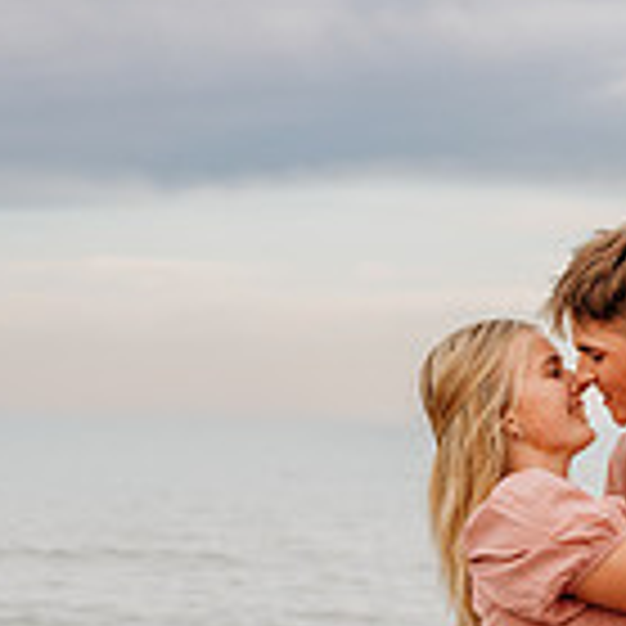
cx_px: 548
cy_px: 628
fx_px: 2762
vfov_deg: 12.8
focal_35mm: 135
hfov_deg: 12.8
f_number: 2.8
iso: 320
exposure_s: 1/1000
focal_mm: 34
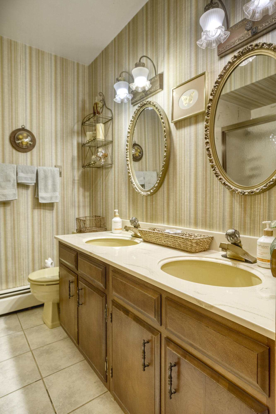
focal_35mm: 20
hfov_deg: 61.9
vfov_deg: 84.0
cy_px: 207
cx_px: 138
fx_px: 230
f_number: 4
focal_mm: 13
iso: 320
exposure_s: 1/8
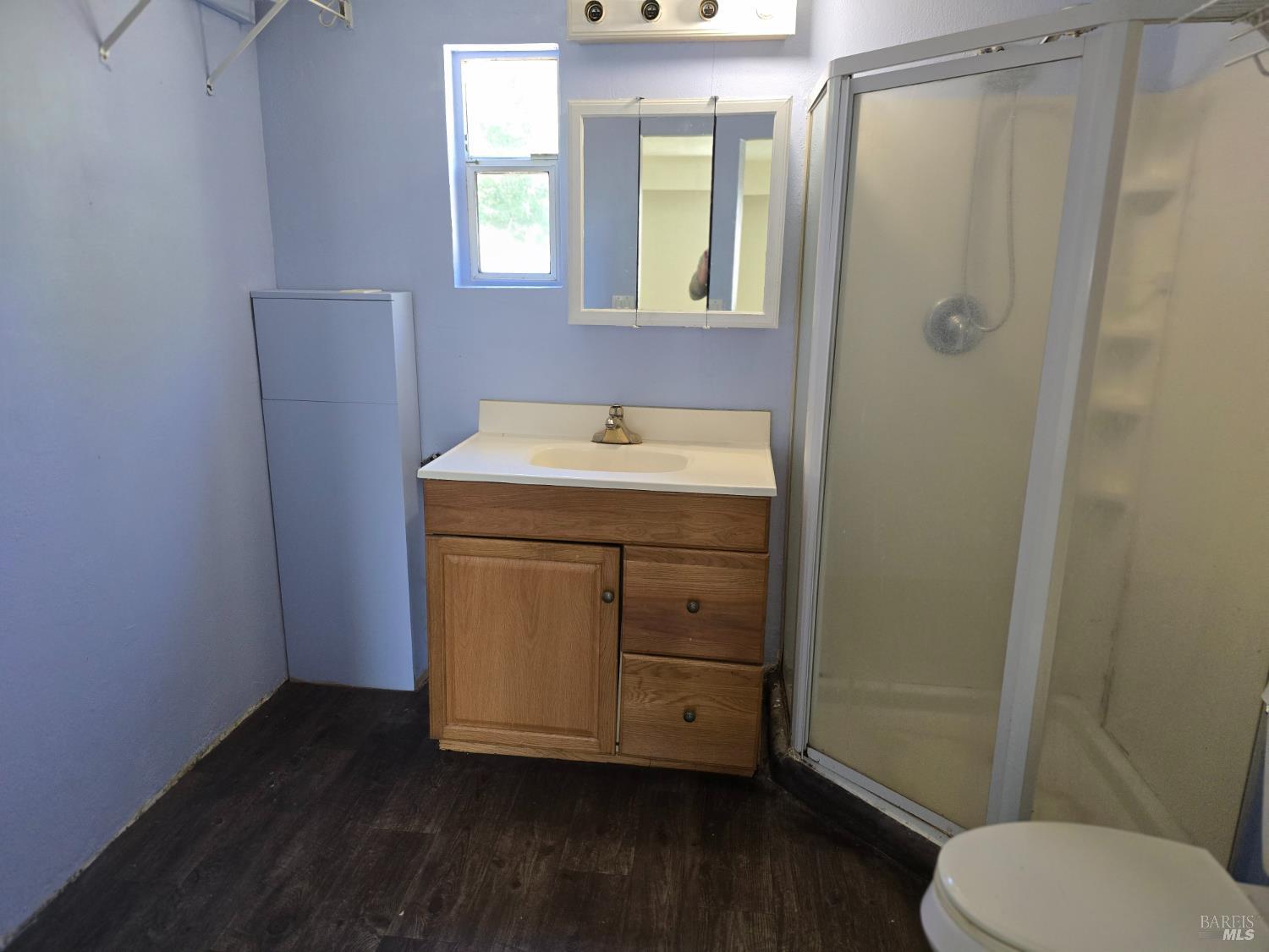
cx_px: 634
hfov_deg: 73.9
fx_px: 843
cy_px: 476
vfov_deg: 58.9
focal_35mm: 23
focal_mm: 6.3
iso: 500
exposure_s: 1/120
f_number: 1.7
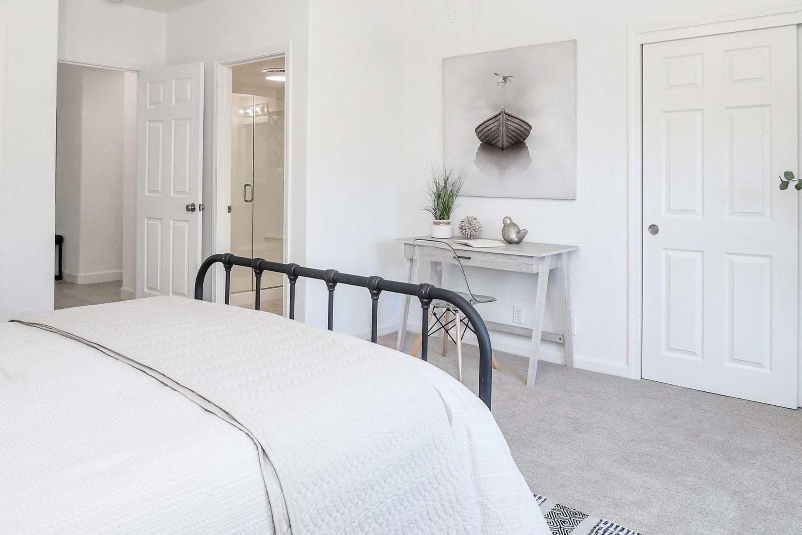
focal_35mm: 25
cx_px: 367
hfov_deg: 71.4
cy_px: 162
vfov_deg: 50.0
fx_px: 557
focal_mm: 10
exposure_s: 1/25
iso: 200
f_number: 5
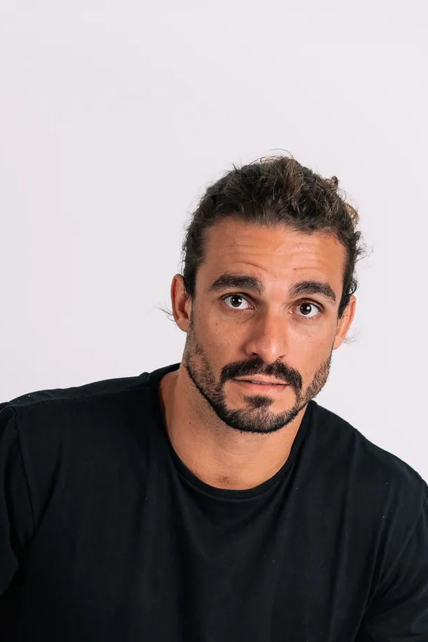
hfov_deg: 7.0
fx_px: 3496
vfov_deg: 10.4
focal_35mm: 196
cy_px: 615
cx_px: 114
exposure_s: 1/160
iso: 64
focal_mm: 85
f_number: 3.5
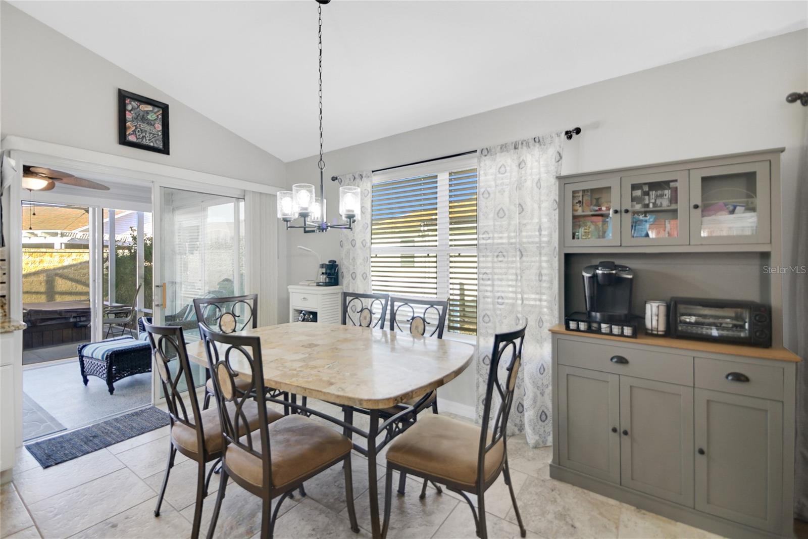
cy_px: 270
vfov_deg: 77.3
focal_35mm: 15
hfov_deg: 100.4
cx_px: 404
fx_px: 337
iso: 200
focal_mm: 10
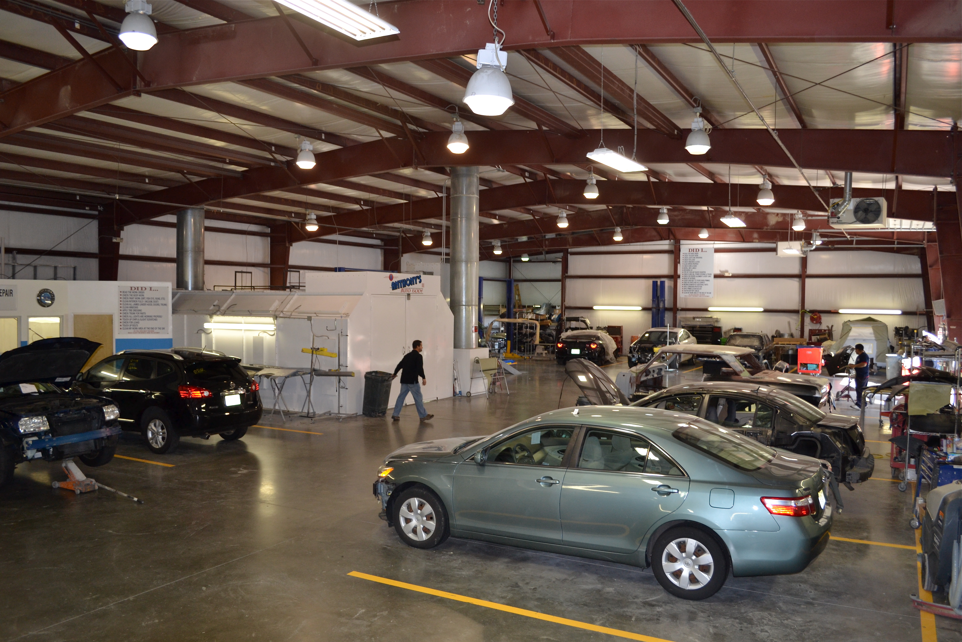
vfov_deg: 47.9
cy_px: 321
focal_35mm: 27
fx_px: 721
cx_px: 481
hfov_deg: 67.4
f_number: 4
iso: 400
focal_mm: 18
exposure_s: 1/80
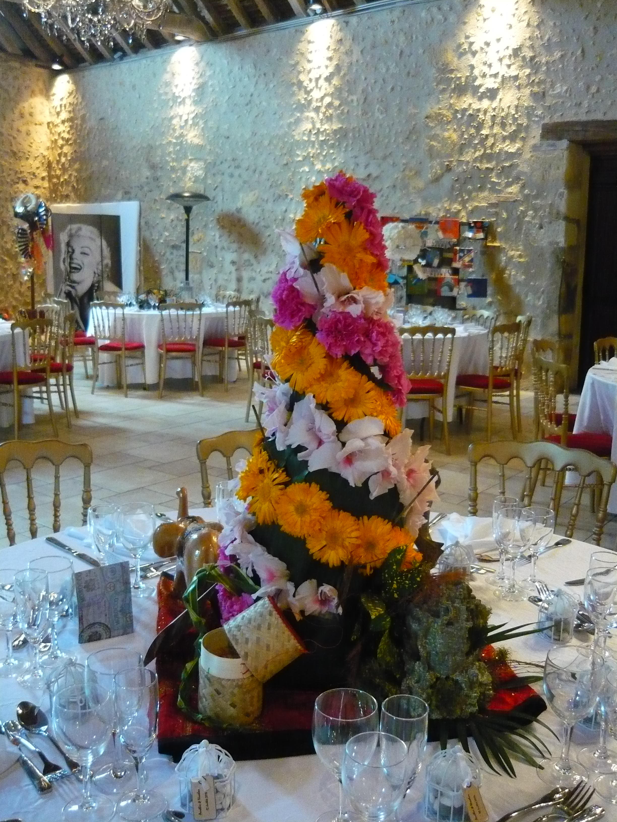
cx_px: 308
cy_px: 411
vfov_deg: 55.4
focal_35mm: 33
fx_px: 784
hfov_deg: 42.9
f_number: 2.8
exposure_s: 1/20
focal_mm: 5.5
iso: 800
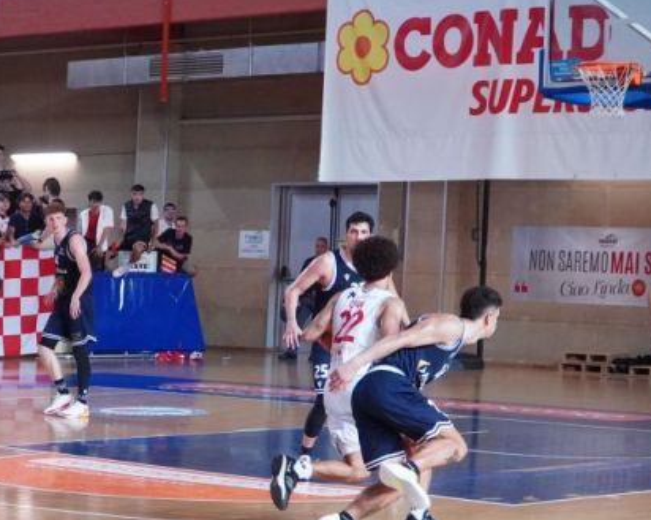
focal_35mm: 104
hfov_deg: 18.3
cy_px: 338
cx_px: 144
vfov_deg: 14.8
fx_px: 2002
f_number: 4
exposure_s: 1/800
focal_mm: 38
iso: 5000
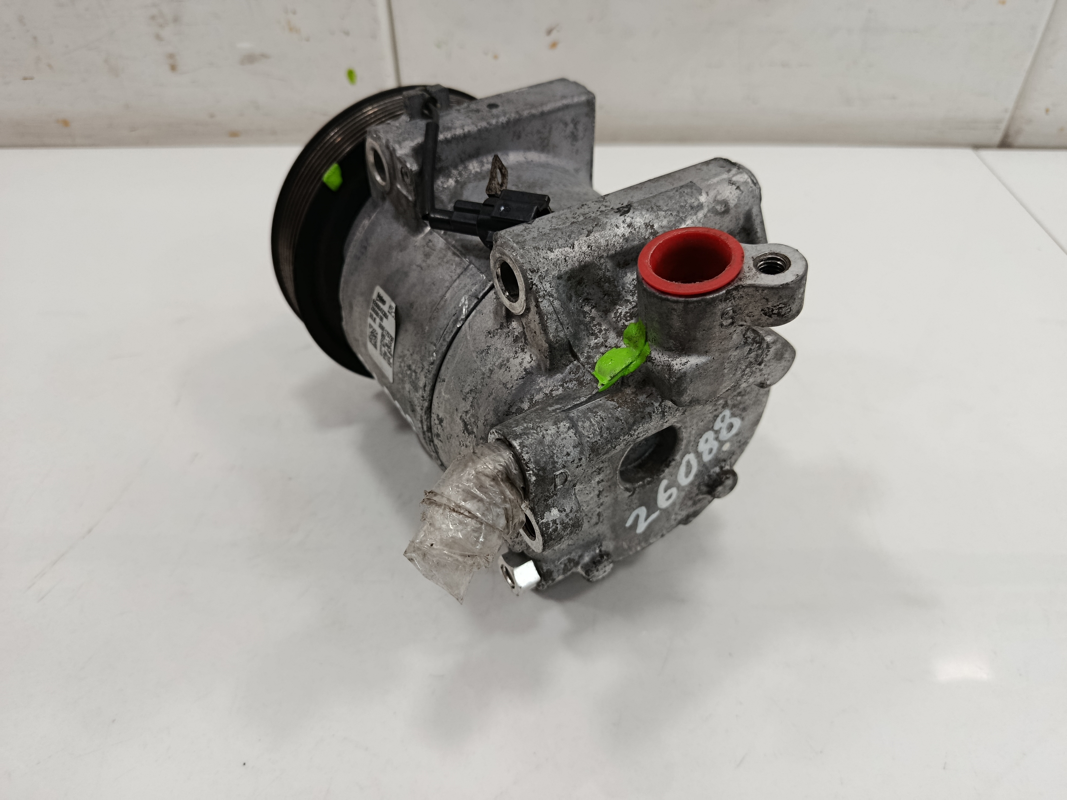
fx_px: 740
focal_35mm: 24
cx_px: 534
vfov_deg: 56.8
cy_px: 400
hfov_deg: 71.6
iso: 937
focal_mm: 5.24
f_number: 1.7
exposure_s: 1/100
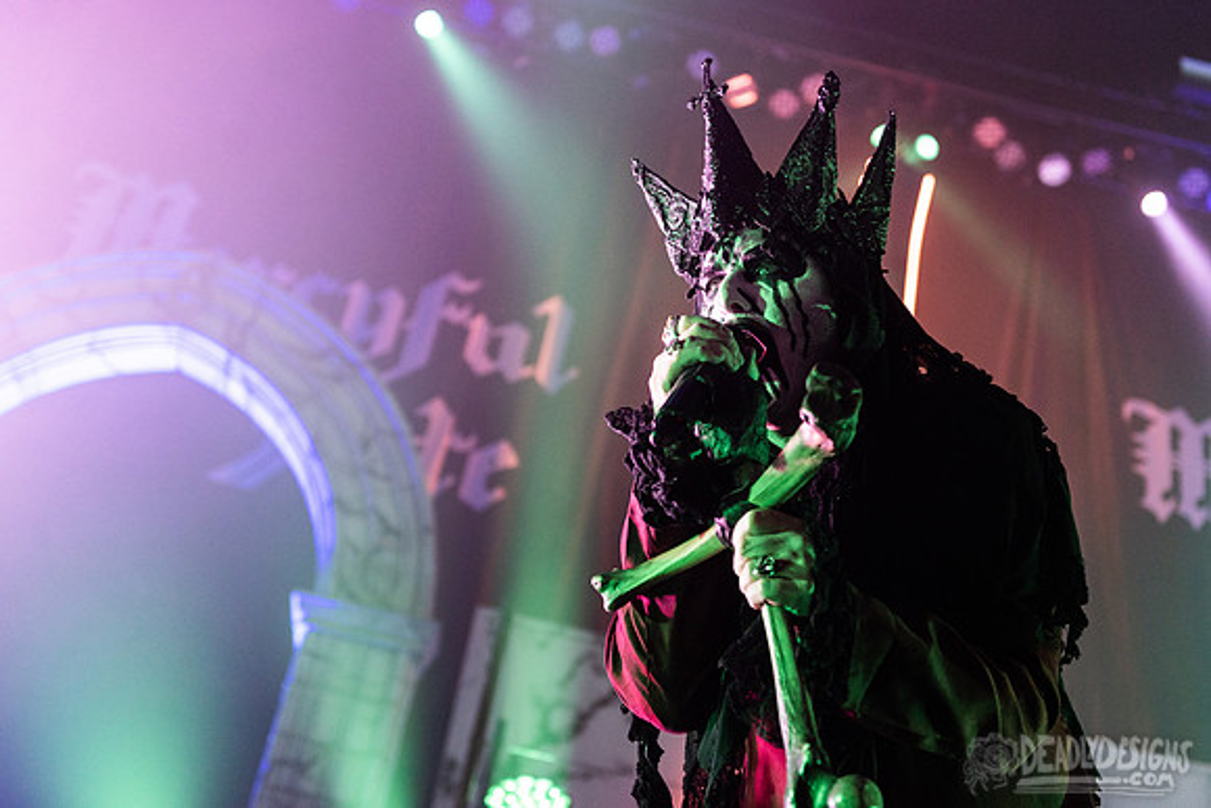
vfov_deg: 27.0
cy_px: 359
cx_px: 672
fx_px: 1681
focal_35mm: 50
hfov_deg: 39.6
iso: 2000
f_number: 3.2
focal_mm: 45
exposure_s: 1/320
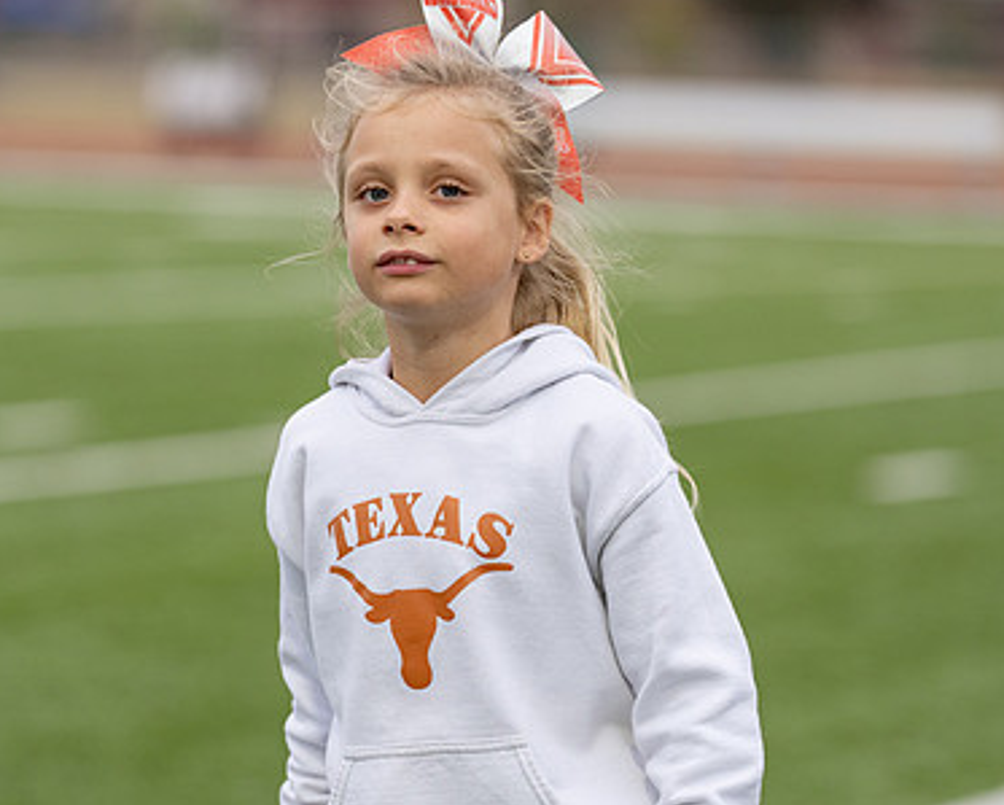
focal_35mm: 228
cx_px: 474
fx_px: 6780
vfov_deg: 6.8
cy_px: 439
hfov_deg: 8.5
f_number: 2.8
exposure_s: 1/1000
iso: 500
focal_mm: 146
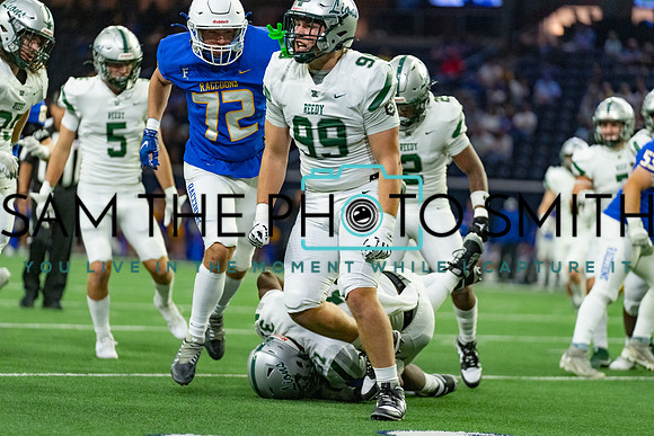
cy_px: 218
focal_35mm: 186
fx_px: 3380
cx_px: 327
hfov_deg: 11.1
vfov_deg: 7.4
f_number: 2.8
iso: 3200
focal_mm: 186
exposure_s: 1/1000
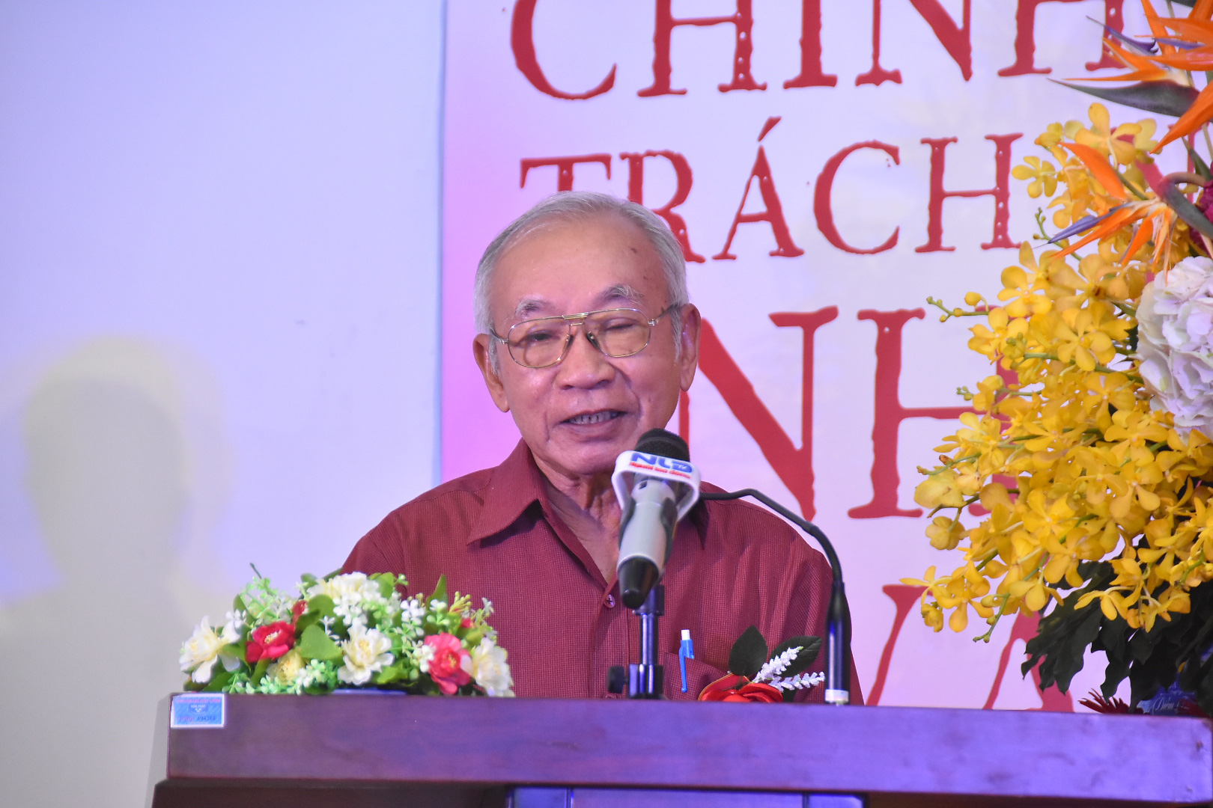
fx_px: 8591
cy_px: 404
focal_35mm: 255
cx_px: 606
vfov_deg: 5.4
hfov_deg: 8.1
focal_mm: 170
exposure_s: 1/200
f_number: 5.6
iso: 2200
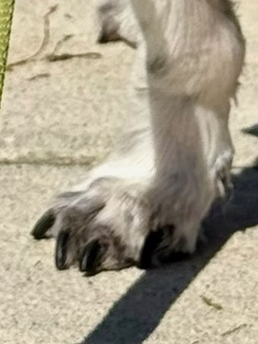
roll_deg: -1.0
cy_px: -521
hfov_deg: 5.5
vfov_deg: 6.9
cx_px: 335
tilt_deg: -6.2
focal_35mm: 267
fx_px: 2653
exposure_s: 1/7874
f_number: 1.78
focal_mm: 6.76
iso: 80
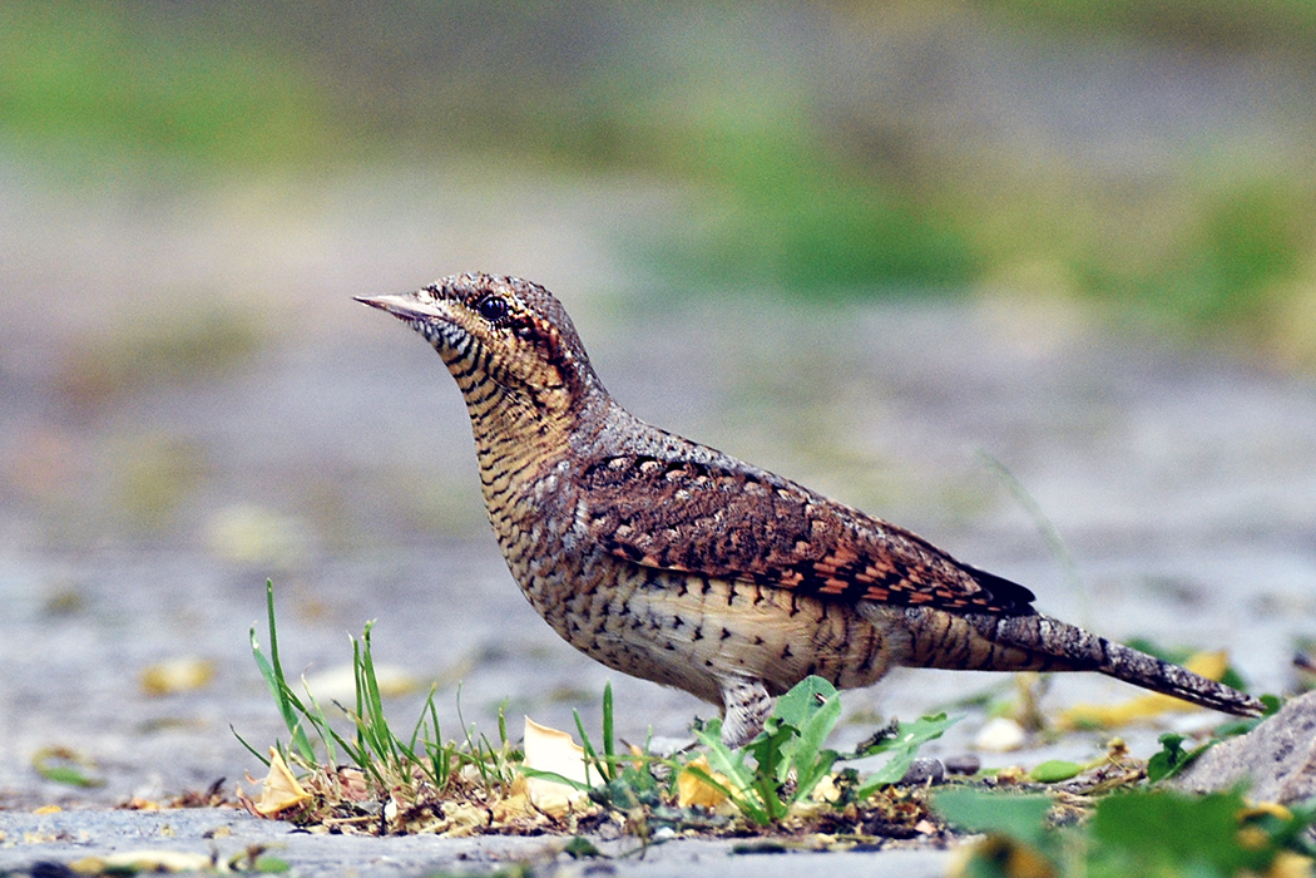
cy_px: 439
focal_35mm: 750
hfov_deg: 2.7
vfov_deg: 1.8
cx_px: 658
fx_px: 27415
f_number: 6.3
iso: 320
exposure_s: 1/250
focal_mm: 500
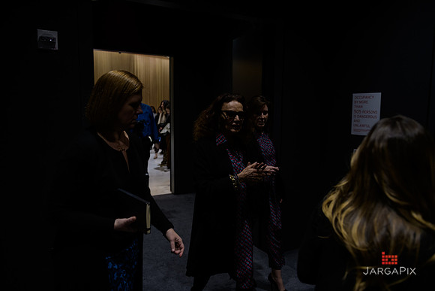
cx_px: 218
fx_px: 326
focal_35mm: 27
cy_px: 146
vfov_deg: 48.0
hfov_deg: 67.4
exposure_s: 1/125
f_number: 3.2
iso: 800
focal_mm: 27
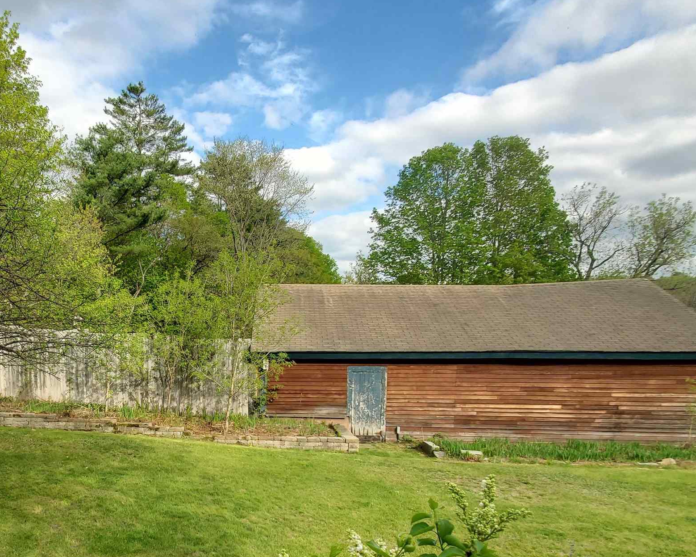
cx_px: 192
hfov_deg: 64.8
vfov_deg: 54.9
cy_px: 396
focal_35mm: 25
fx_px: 515
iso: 50
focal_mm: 1.8
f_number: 2.2
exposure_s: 1/410
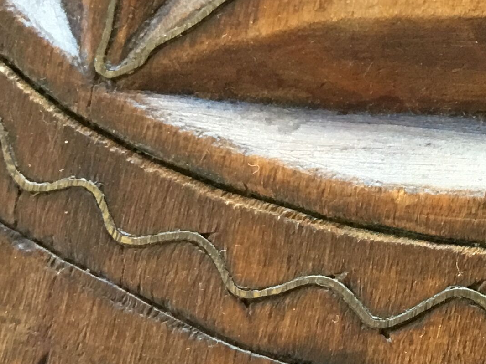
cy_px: 1
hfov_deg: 19.5
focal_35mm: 95
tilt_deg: -77.1
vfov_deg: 15.3
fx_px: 1334
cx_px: 576
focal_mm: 3.3
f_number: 2.4
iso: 100
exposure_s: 1/33
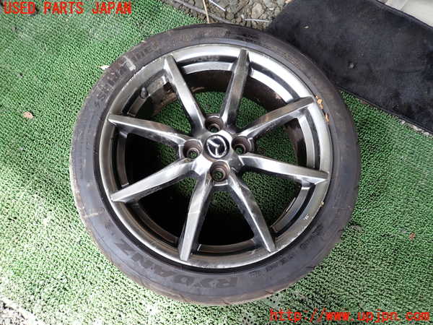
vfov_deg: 54.9
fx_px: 313
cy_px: 162
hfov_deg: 69.4
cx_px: 216
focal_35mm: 25
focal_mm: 4.5
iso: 100
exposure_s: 1/125
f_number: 2
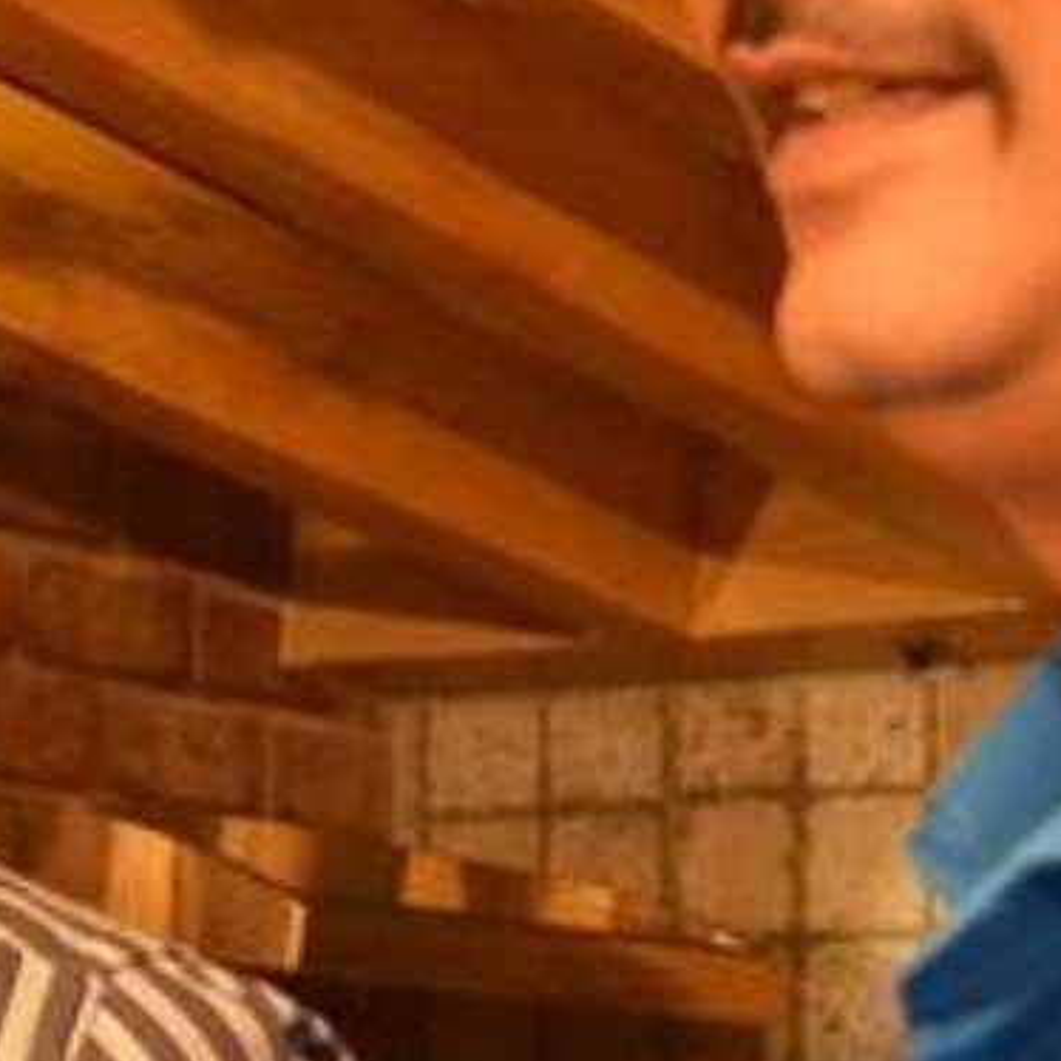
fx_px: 8010
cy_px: 851
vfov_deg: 7.6
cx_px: -27
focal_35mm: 231
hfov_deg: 7.5
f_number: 4.5
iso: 800
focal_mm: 30
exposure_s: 1/125
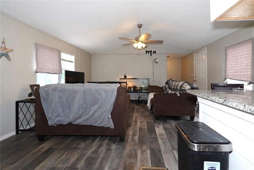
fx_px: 117
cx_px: 127
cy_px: 85
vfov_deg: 72.2
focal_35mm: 16
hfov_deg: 94.9
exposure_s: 1/60
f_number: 2.8
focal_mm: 11
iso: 250
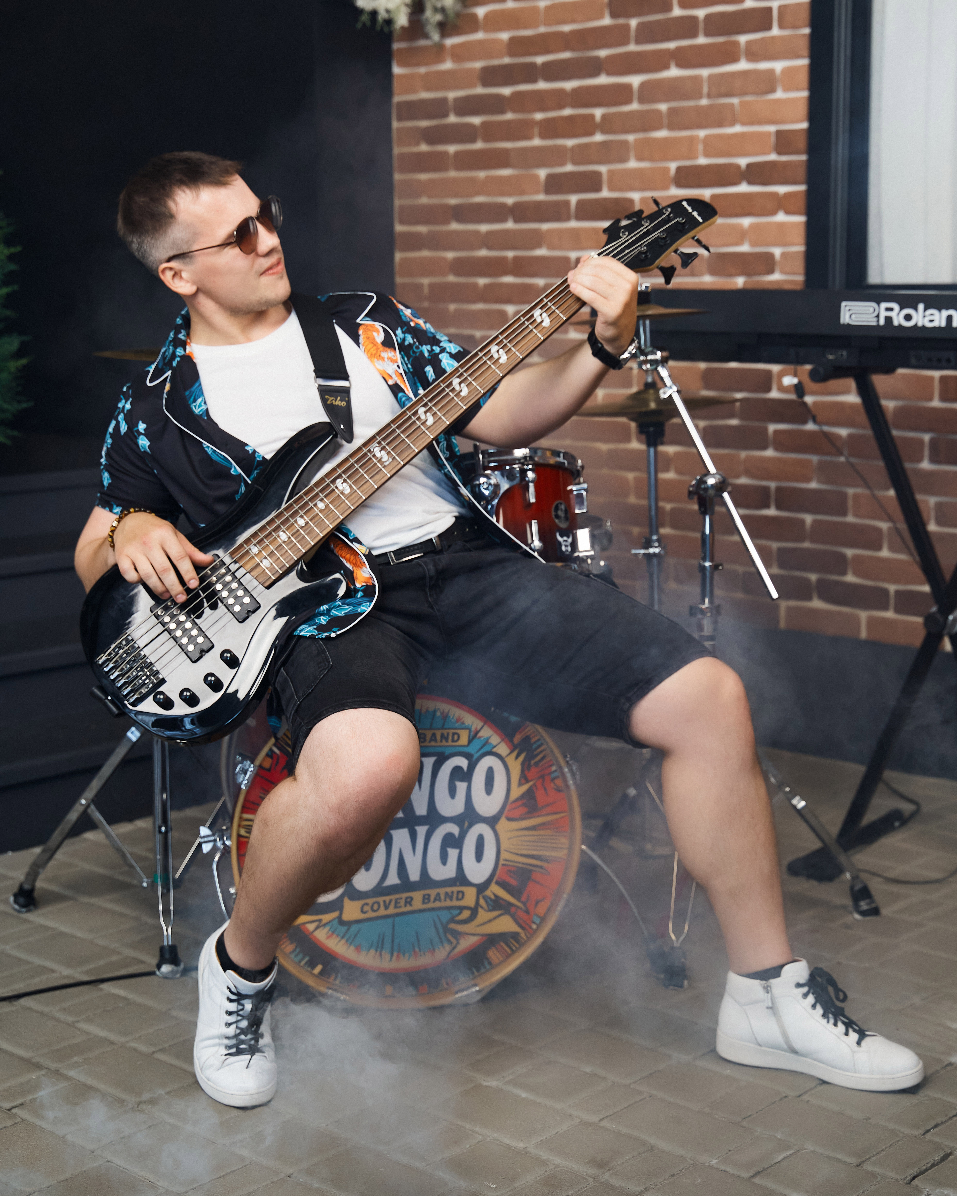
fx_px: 2018
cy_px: 504
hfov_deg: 26.7
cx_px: 483
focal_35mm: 57
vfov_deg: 33.0
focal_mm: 50
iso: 1000
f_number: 4
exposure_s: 1/250
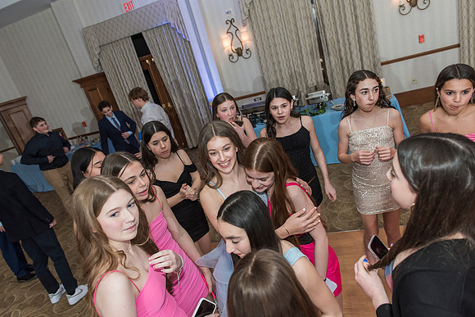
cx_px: 238
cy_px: 158
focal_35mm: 24
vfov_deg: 53.2
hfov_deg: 73.7
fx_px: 317
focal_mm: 24
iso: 800
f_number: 4
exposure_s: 1/100
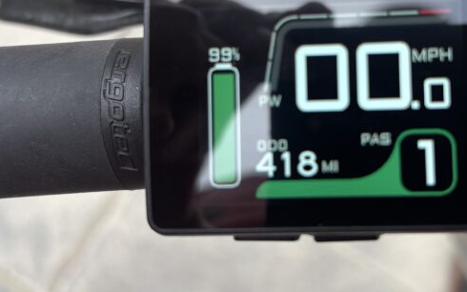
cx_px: 319
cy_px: 92
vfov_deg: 28.3
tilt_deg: -64.9
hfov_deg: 43.6
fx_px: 573
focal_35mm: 45
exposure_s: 1/408
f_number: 1.6
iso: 50
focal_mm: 5.96
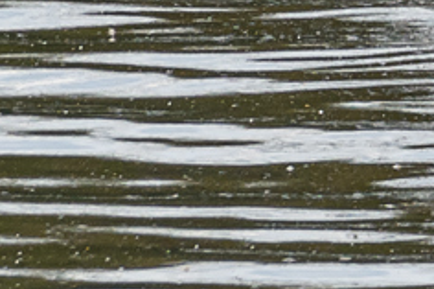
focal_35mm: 4574
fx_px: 55102
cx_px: 1068
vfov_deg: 0.3
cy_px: -81
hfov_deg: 0.5
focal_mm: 600
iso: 400
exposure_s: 1/800
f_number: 8
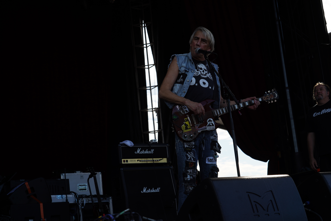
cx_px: 166
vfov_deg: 21.9
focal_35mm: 62
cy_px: 110
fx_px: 570
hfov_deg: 32.4
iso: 100
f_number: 6.3
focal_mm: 62
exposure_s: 1/320
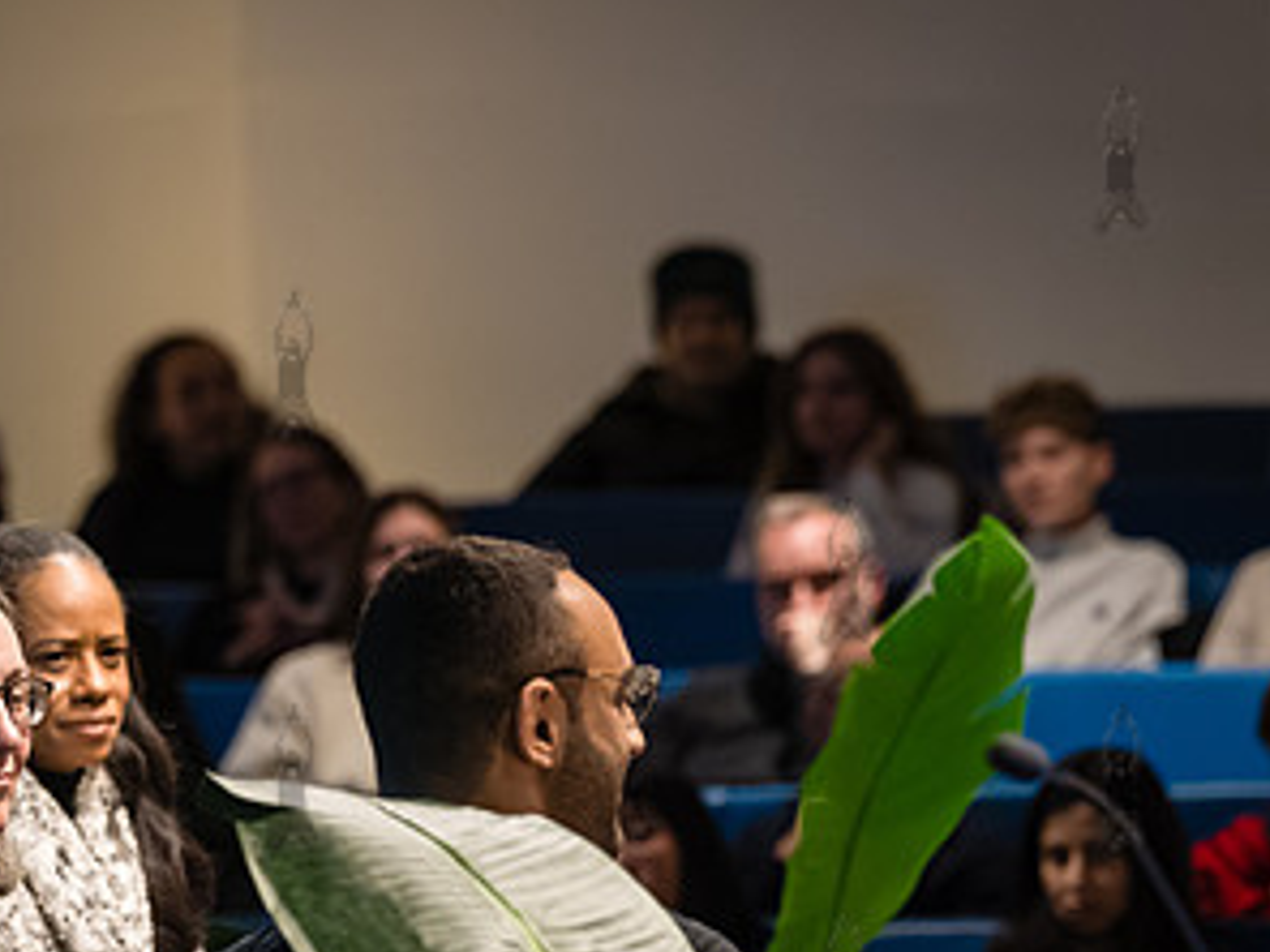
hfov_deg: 6.9
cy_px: 776
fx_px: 10566
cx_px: 274
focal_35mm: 288
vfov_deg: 5.2
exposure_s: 1/200
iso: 6400
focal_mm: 150
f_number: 4
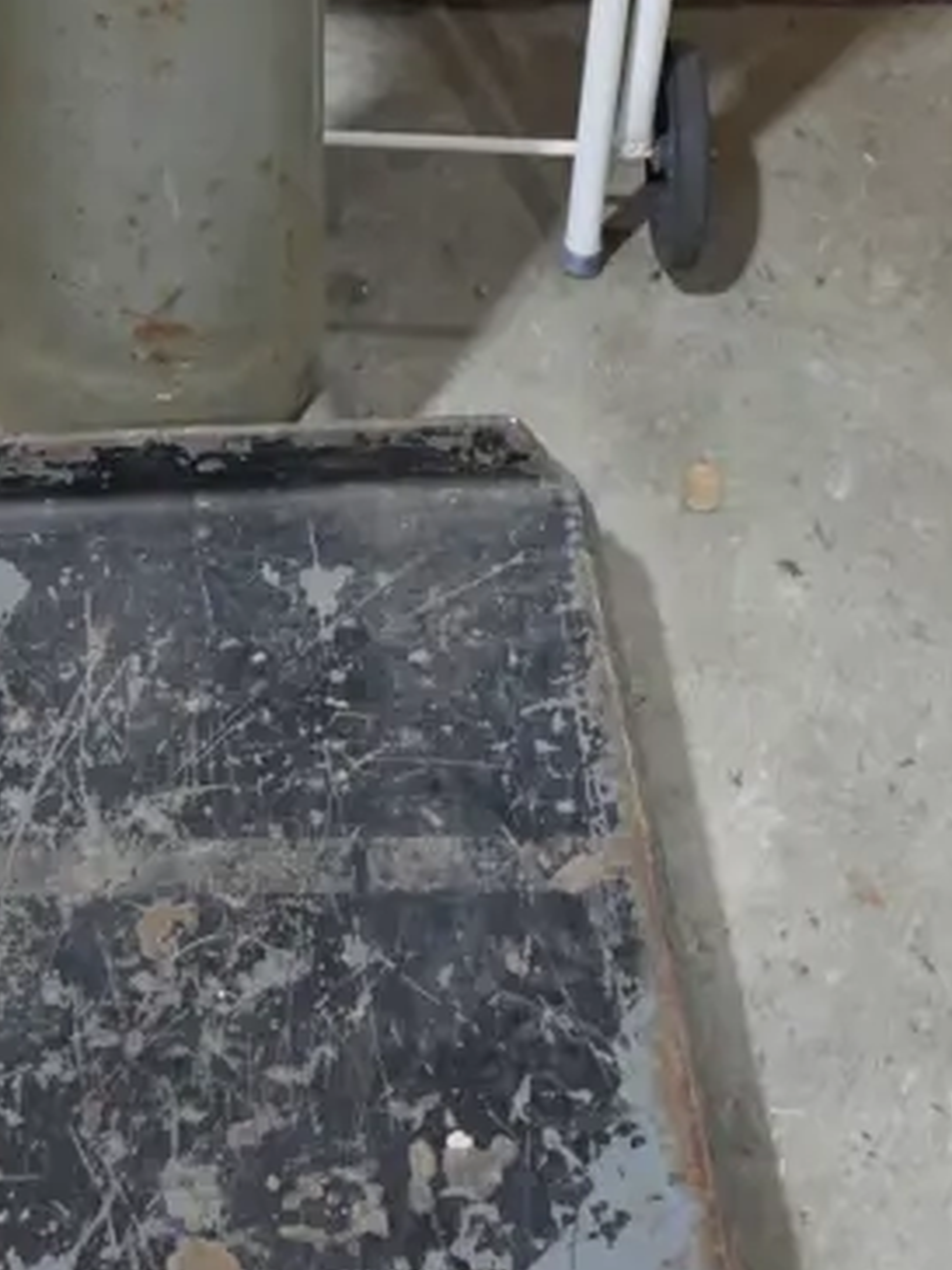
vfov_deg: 20.5
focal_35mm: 90
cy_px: -195
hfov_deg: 16.4
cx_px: 424
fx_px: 3300
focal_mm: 16
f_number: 4
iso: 500
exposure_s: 1/60
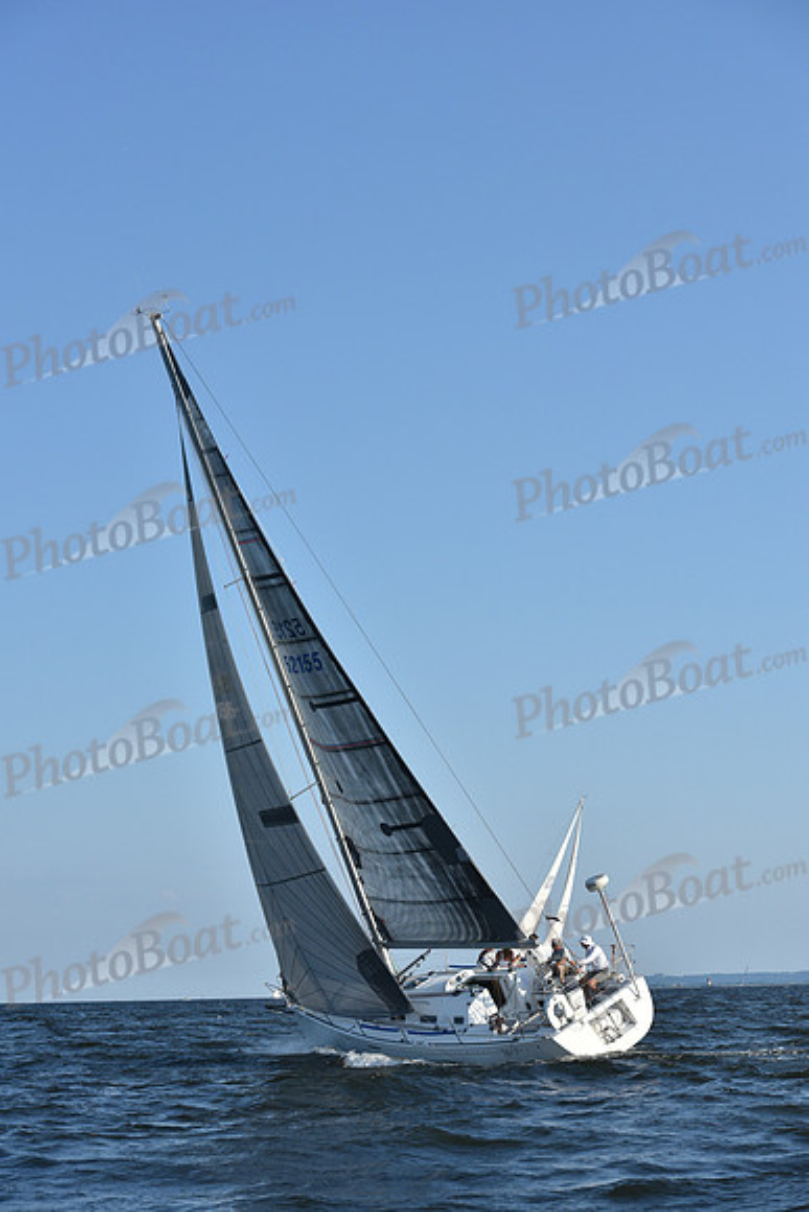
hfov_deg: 19.5
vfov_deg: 28.8
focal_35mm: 70
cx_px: 404
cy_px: 606
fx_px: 2358
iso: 320
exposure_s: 1/1250
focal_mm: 70
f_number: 7.1
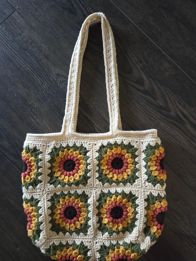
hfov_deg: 56.8
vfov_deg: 71.6
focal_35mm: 24
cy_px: 135
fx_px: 181
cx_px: 95
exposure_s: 1/120
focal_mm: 5.4
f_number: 1.8
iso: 2000
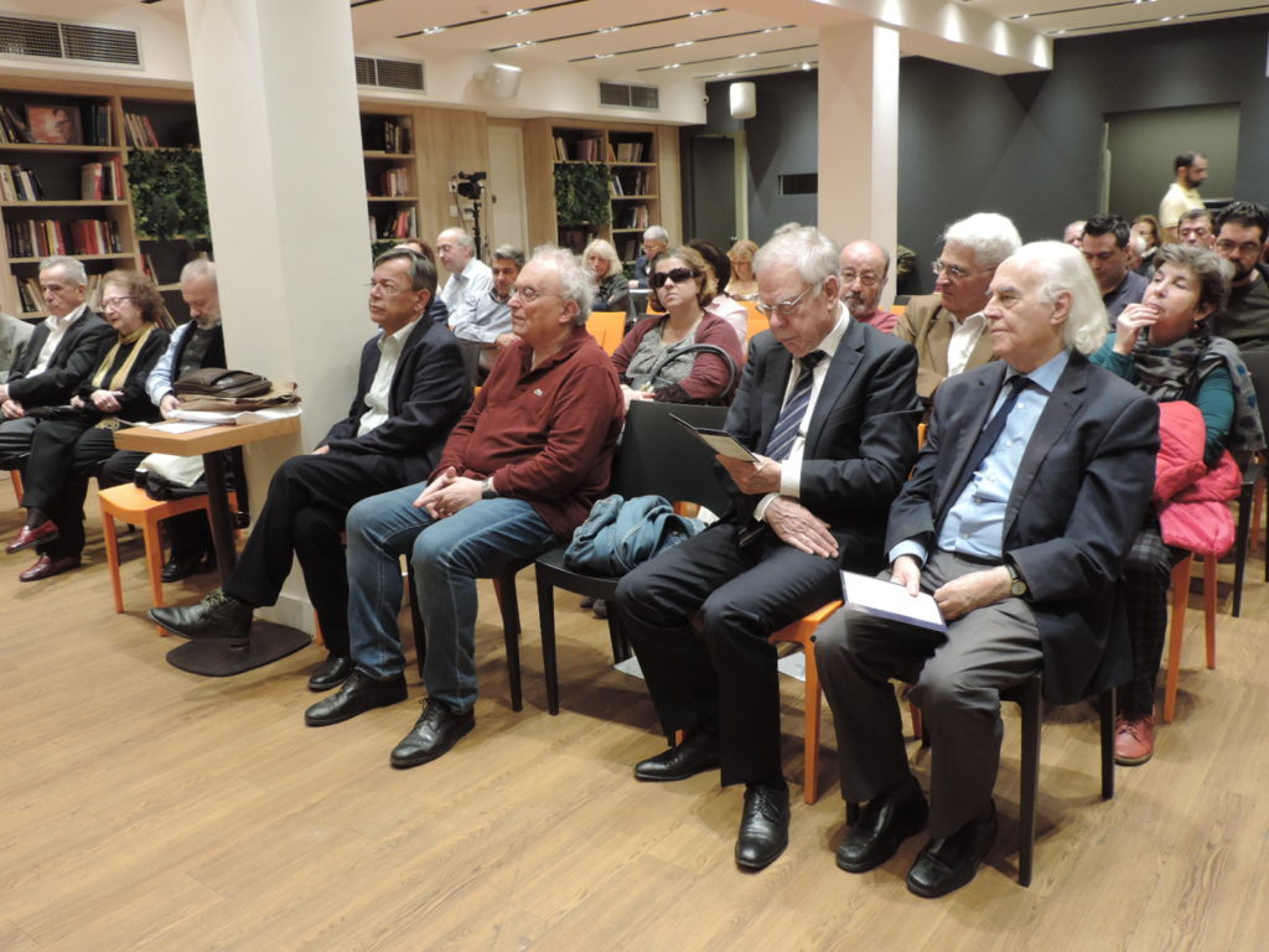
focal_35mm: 30
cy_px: 476
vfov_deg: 46.8
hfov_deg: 60.0
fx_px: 1100
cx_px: 634
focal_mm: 5.3
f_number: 3.1
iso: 320
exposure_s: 1/30
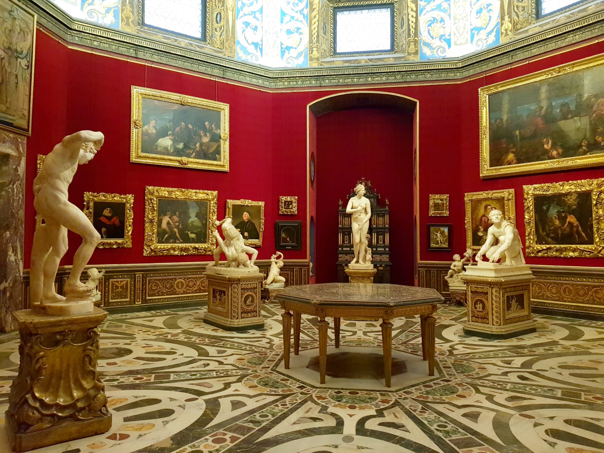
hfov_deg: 67.3
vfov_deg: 53.1
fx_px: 454
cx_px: 302
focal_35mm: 26
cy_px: 226
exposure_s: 1/10
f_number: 1.7
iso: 500
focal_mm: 4.2
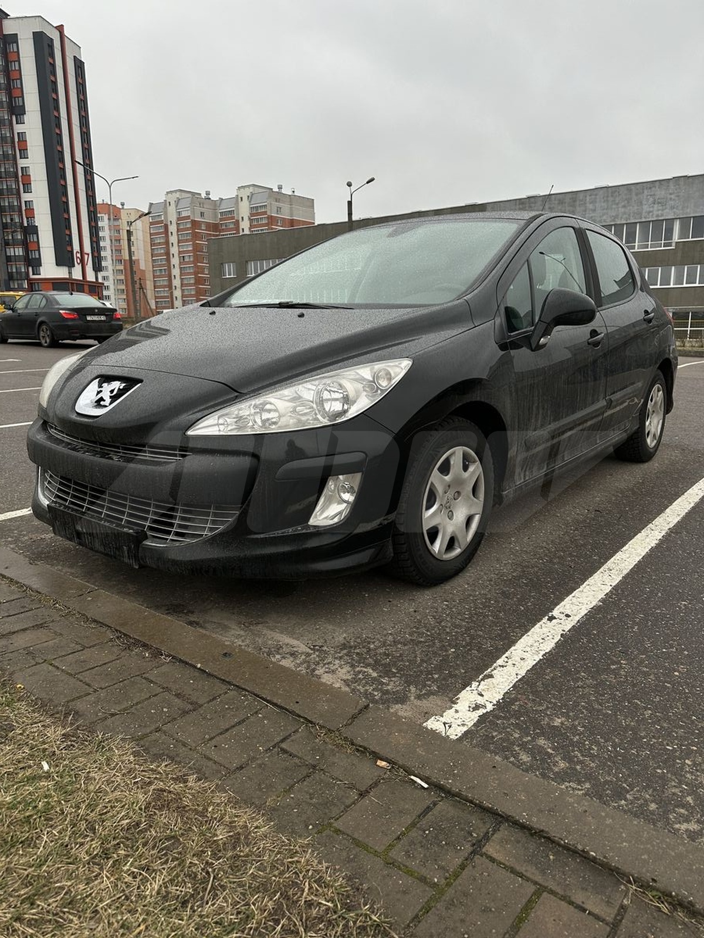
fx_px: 651
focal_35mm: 24
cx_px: 352
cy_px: 469
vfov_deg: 71.6
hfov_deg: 56.8
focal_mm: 6.86
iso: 80
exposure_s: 1/250
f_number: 1.78
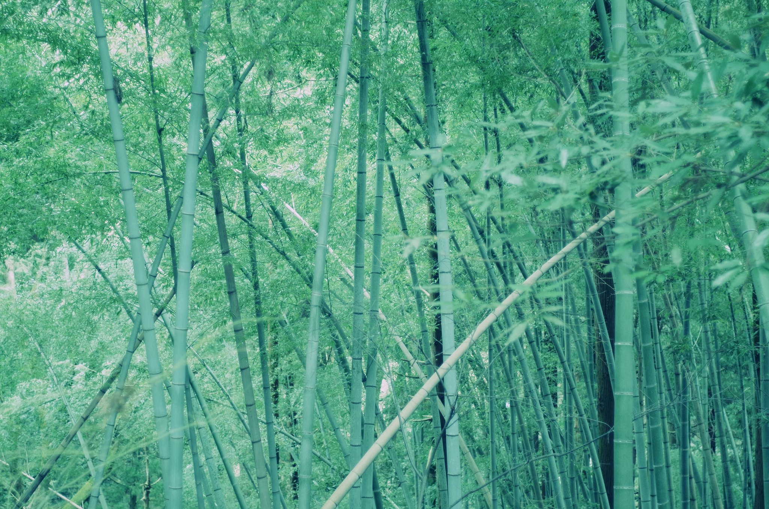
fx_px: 1364
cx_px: 384
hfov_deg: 31.5
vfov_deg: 21.1
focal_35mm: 64
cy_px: 254
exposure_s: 1/80
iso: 400
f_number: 1.9
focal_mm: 43
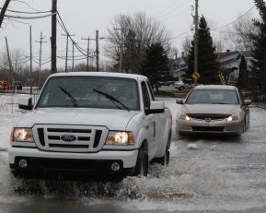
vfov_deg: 10.1
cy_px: 124
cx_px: 168
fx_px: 1204
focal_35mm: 153
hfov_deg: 12.6
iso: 1600
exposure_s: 1/1250
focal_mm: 70
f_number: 13
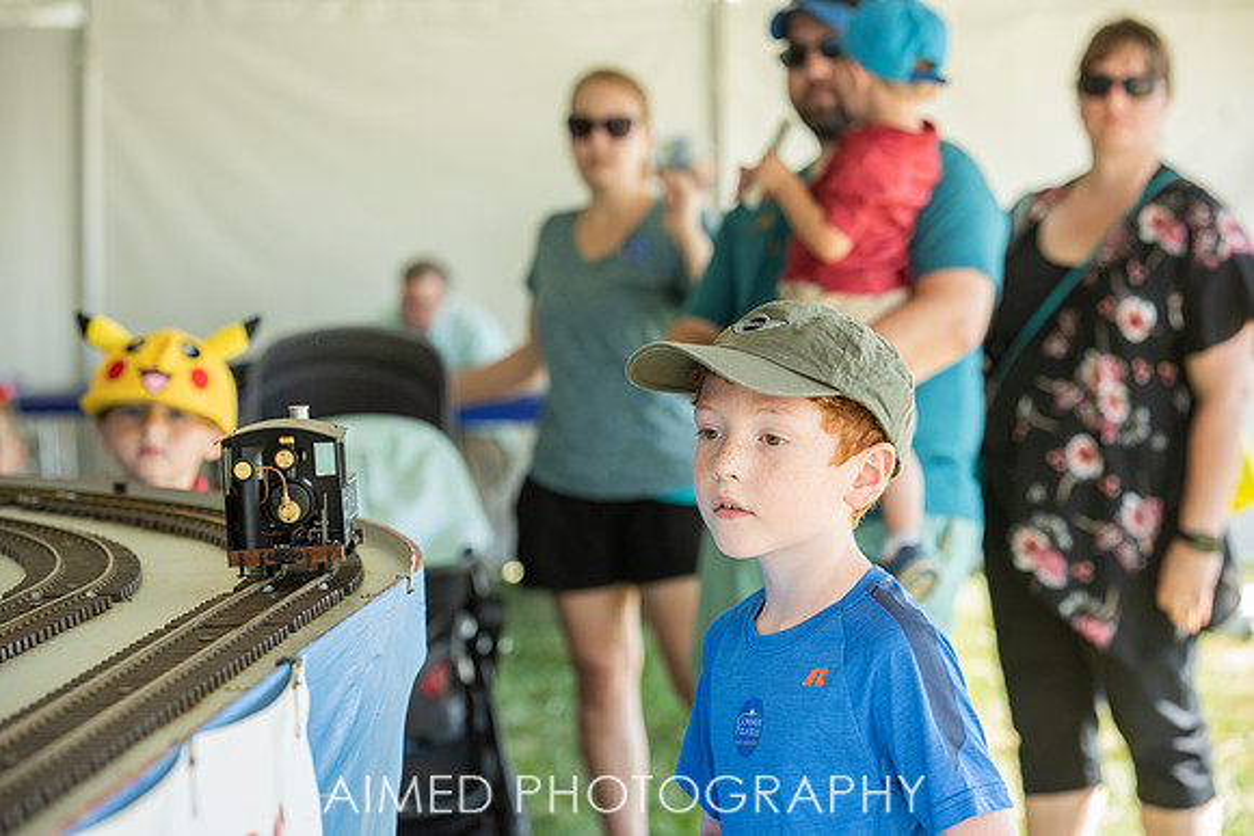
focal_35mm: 122
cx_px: 627
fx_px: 4250
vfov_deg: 11.2
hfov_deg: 16.8
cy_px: 418
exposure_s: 1/250
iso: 500
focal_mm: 122
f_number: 5.6
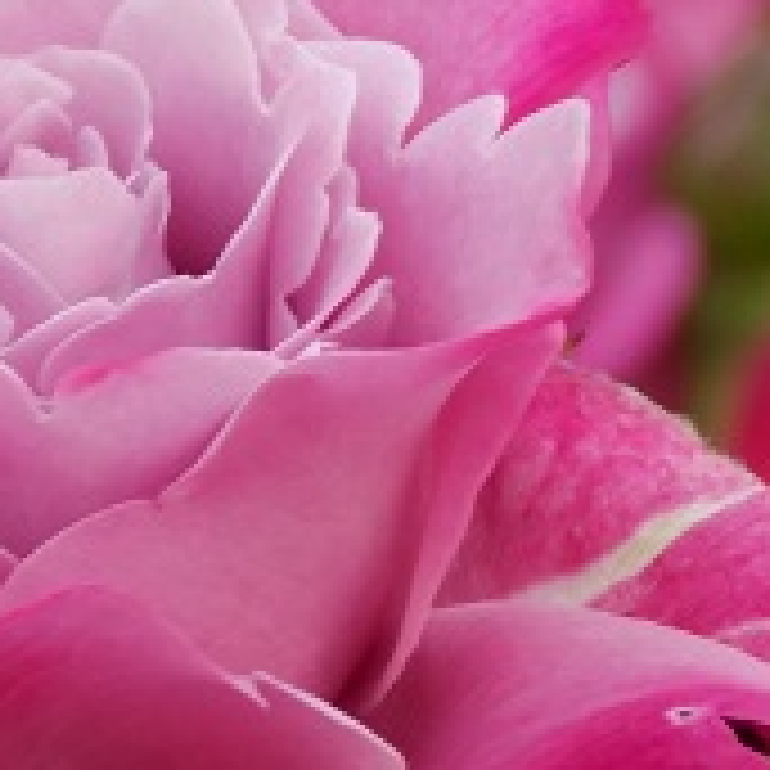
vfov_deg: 2.5
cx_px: 59
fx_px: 17516
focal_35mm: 696
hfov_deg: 2.5
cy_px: 401
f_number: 5.8
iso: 100
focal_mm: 49.7
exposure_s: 1/60
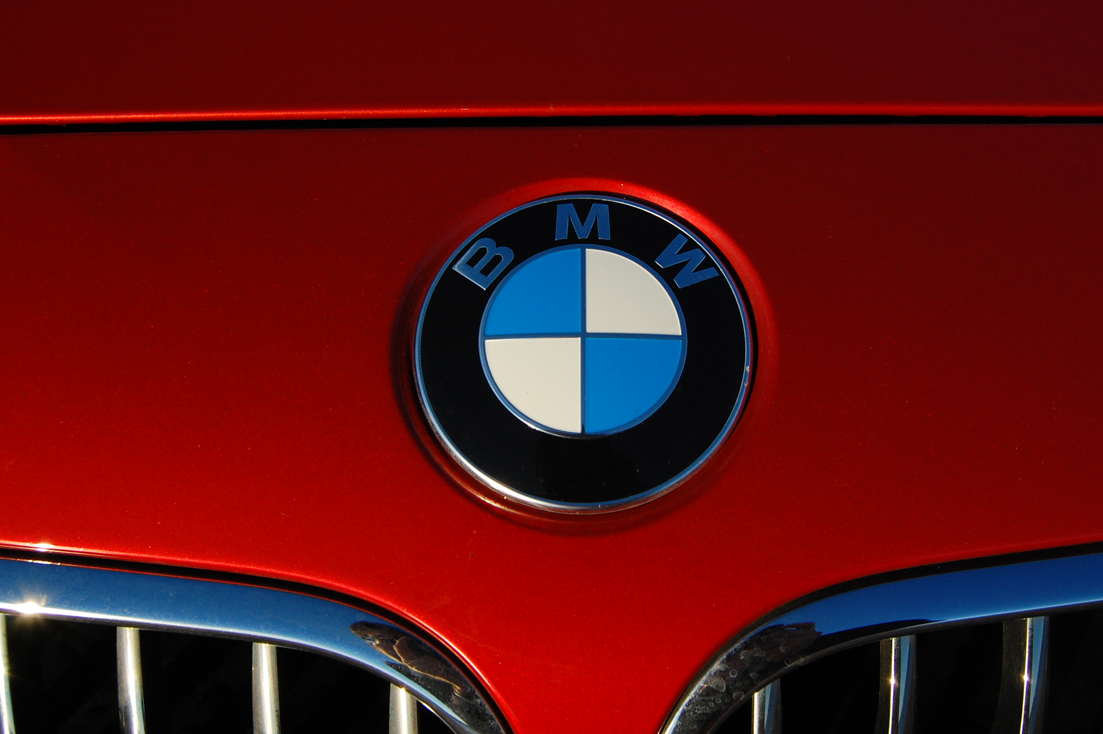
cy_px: 334
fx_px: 1286
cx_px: 580
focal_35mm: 42
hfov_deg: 46.4
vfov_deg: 31.8
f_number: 11
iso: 400
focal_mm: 24
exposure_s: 1/500
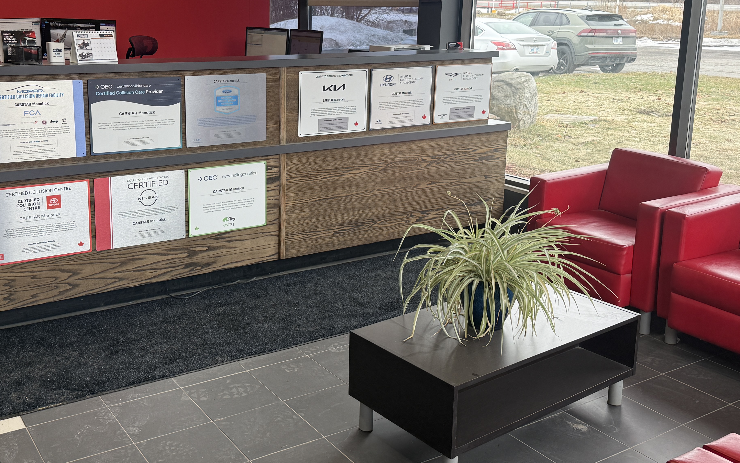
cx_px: 303
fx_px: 807
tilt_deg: -11.3
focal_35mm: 40
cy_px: 167
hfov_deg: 49.0
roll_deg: -0.9
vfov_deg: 31.8
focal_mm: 6.76
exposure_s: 1/389
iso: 100
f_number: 1.78
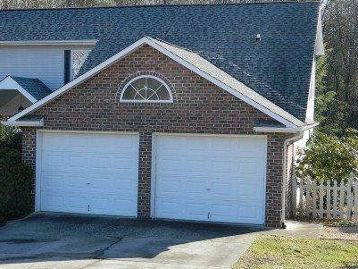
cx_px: 79
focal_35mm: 75
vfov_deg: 19.6
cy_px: 123
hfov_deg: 25.6
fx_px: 776
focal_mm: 8.4
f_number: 3.6
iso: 80
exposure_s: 1/250
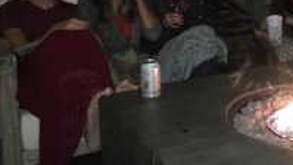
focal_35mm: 58
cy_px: 6
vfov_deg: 20.2
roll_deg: +0.2
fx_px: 451
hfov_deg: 34.4
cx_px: 253
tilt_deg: -7.8
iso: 200
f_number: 2.2
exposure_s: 1/16
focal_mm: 4.15
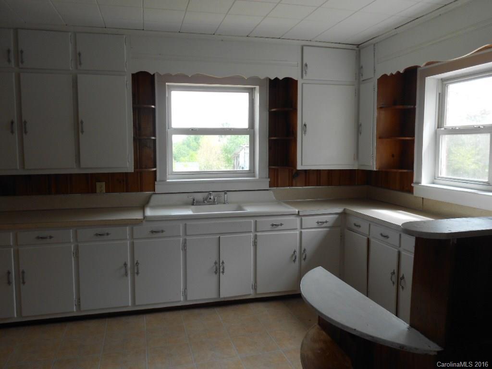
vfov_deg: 48.2
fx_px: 412
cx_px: 246
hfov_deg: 61.7
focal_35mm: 29
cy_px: 184
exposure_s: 1/80
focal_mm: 5.1
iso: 80
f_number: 3.4
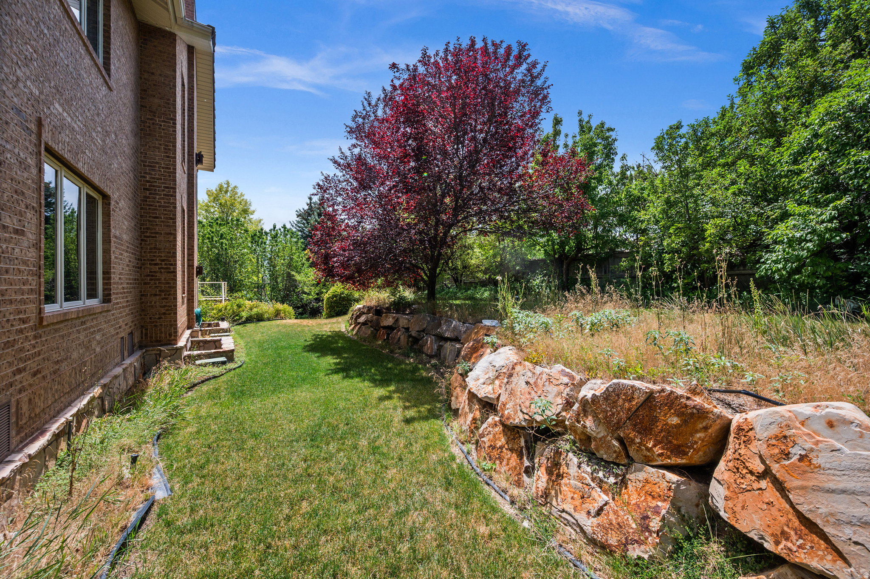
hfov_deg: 104.3
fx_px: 338
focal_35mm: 14
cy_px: 290
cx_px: 435
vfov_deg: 81.1
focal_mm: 14
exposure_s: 1/1000
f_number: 7.1
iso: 500
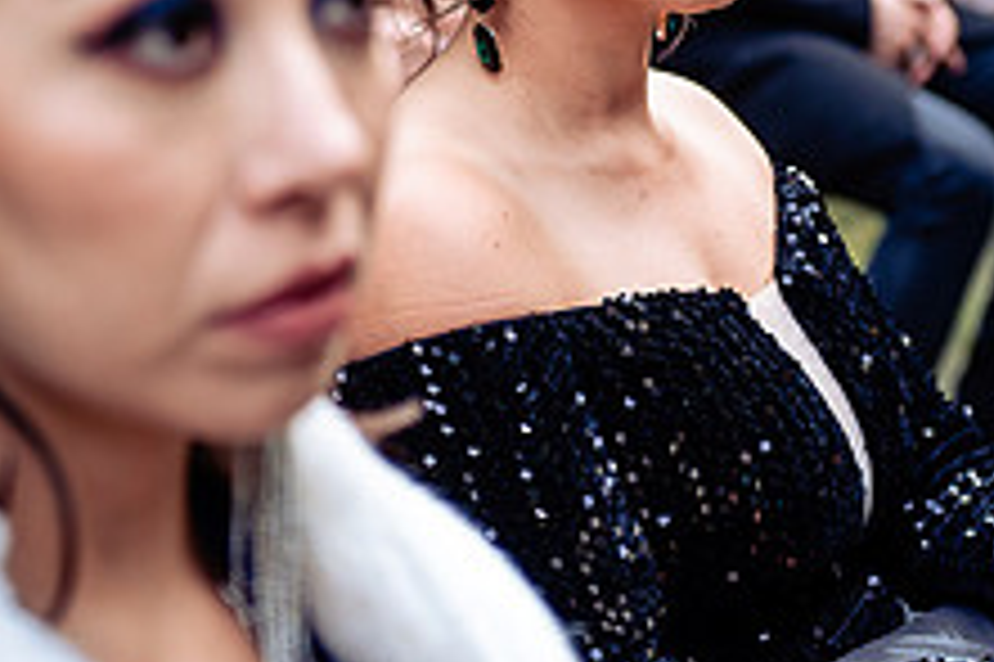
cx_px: 580
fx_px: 4056
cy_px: 146
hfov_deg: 14.0
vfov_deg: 9.3
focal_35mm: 147
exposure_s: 1/160
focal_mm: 56
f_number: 2.8
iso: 320
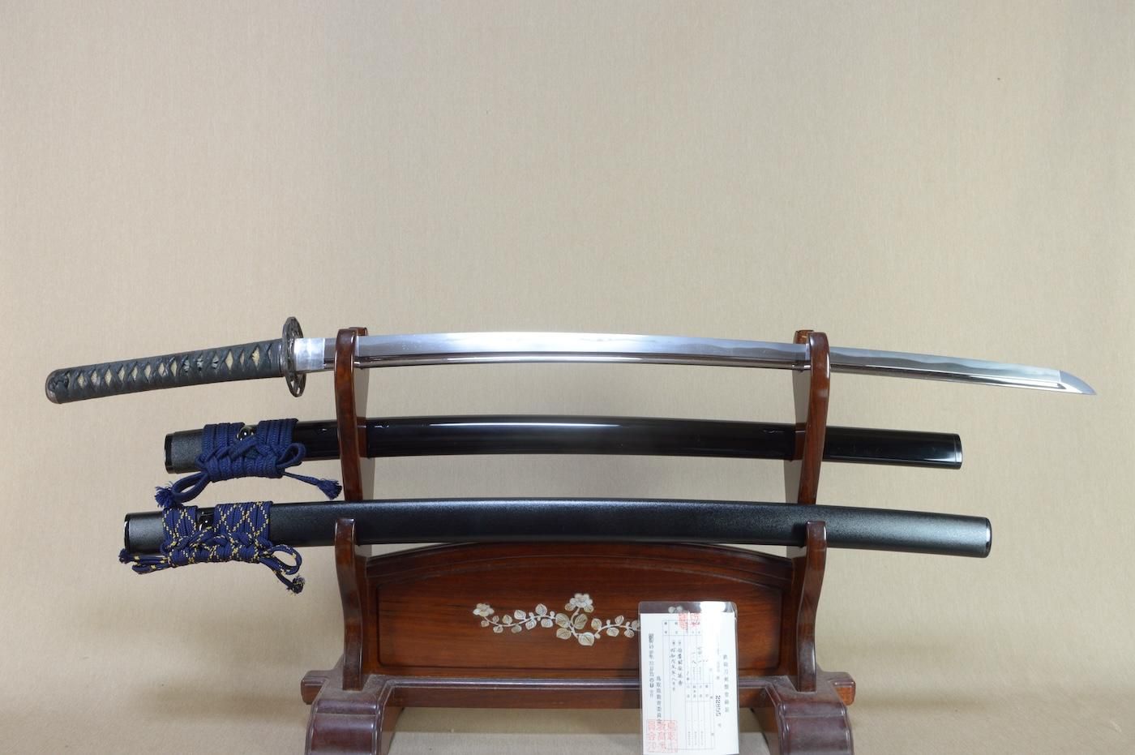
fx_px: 945
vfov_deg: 43.5
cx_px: 568
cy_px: 378
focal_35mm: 30
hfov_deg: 62.0
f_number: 11
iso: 400
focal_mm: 20
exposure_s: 1/1.6
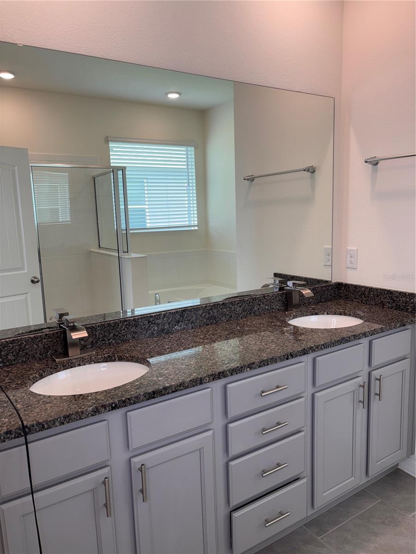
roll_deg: +1.3
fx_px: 417
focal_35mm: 26
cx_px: 208
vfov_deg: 67.3
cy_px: 277
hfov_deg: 53.1
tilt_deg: -8.3
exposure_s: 1/120
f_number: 1.6
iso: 50
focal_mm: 5.96
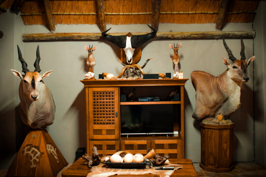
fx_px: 255
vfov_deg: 38.4
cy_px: 88
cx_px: 133
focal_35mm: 34
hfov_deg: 55.1
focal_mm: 23
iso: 3200
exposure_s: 1/20
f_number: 3.8
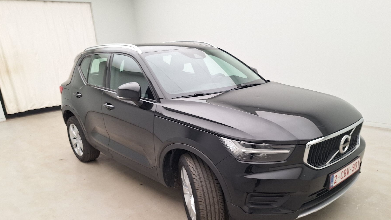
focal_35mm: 27
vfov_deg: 42.2
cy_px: 151
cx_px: 199
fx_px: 280
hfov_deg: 69.9
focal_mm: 5.54
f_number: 1.8
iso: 64
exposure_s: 1/100
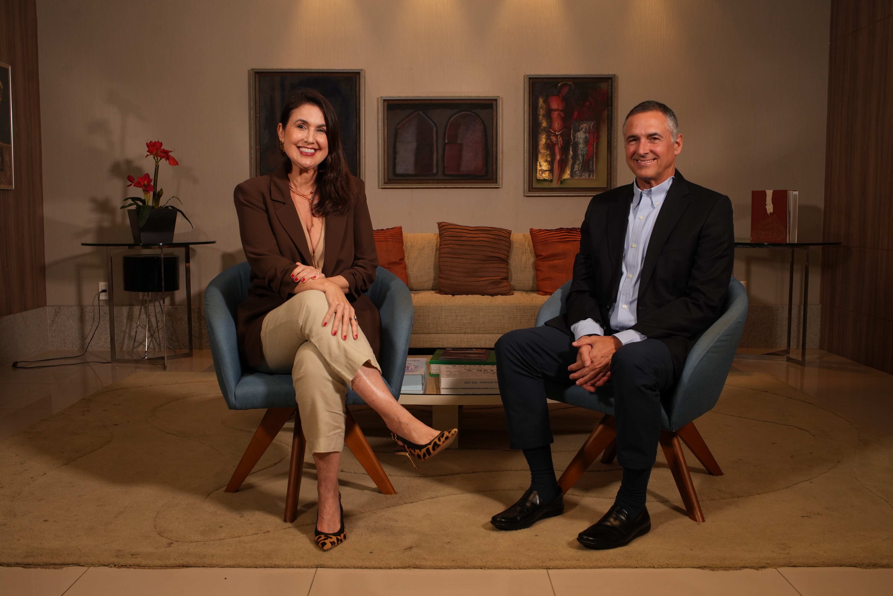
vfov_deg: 37.9
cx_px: 446
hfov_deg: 54.4
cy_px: 298
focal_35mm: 35
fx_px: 868
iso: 800
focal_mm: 35
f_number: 5.6
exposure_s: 1/60
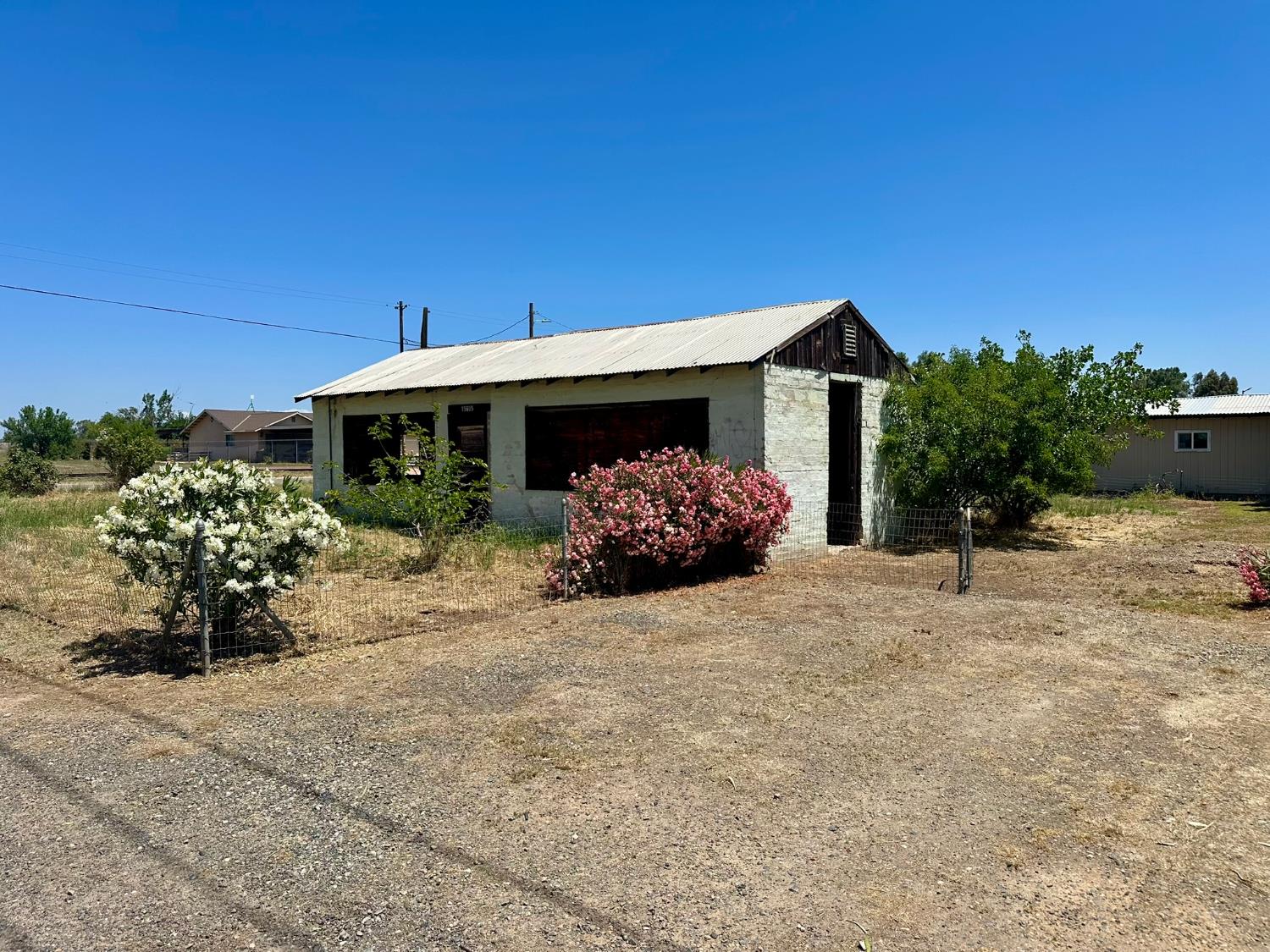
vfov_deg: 56.8
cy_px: 476
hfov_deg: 71.6
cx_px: 635
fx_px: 881
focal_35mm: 24
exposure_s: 1/4762
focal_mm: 6.86
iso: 80
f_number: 1.78
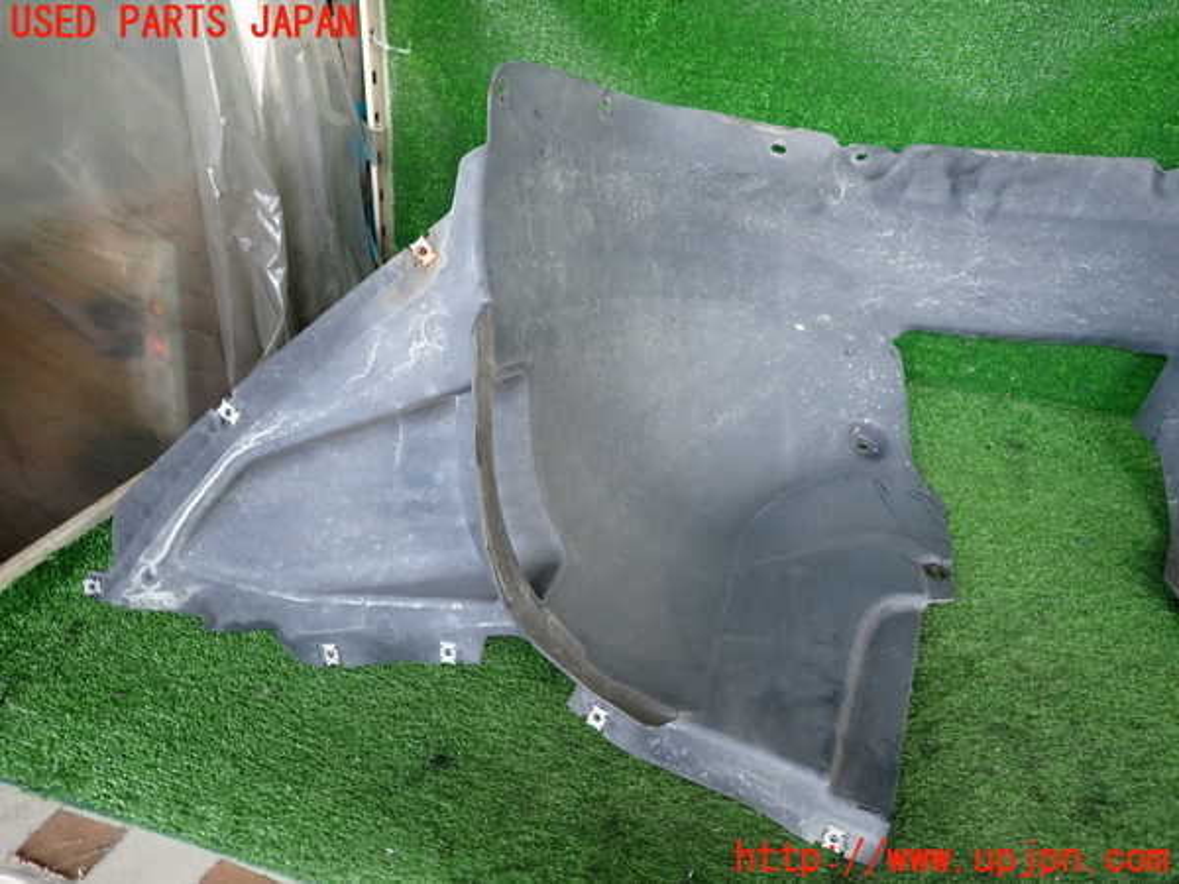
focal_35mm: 25
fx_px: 851
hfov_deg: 69.4
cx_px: 590
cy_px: 442
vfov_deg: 54.9
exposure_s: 1/80
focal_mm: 4.5
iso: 200
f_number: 2
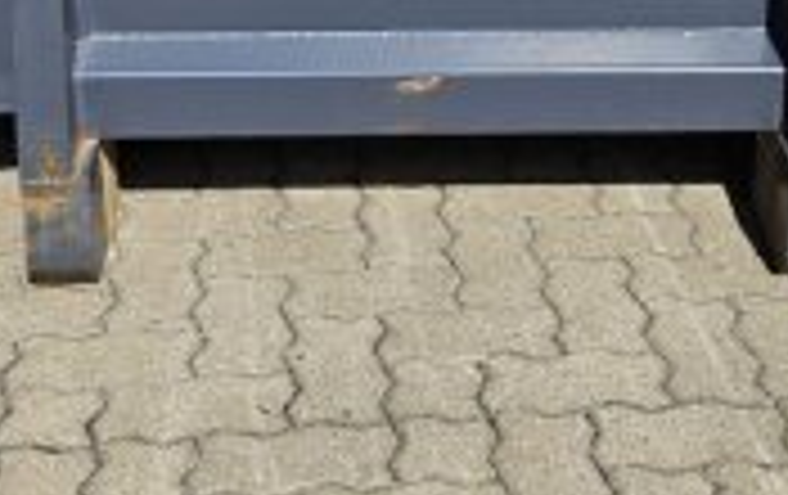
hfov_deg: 23.2
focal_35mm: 89
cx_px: 468
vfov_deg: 13.5
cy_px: -328
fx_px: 1914
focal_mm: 5.4
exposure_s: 1/2151
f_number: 1.8
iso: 25
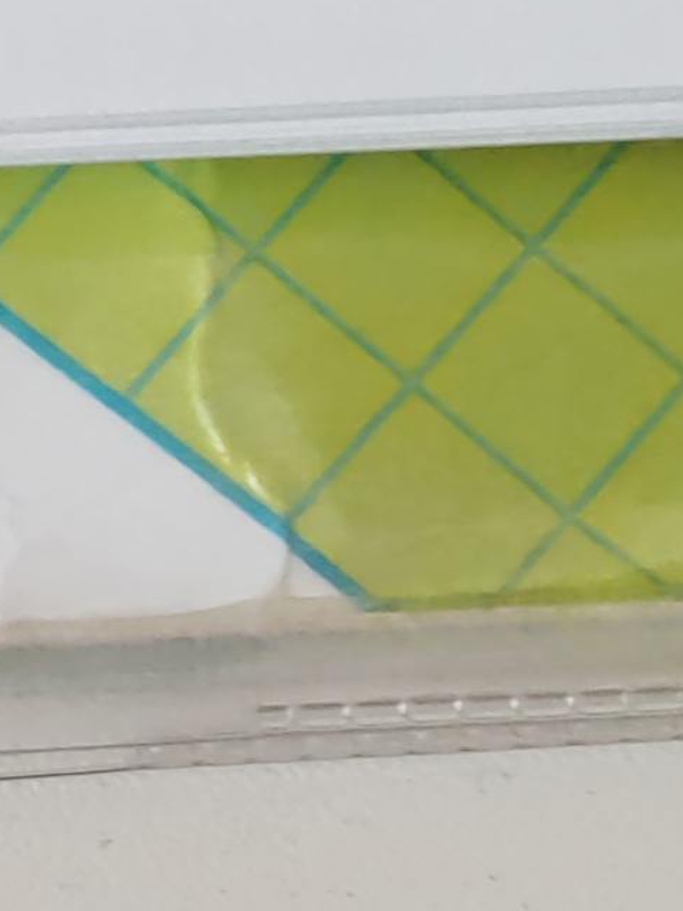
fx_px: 4502
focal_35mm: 171
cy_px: 663
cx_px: -693
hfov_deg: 8.2
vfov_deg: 11.5
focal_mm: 6.12
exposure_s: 1/50
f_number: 1.9
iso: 1600
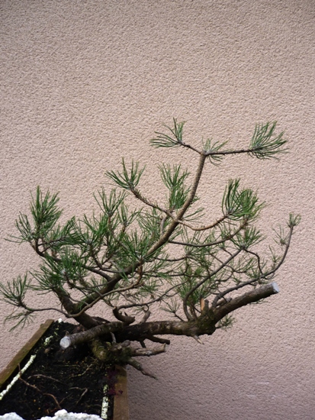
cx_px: 158
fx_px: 400
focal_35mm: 33
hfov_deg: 43.0
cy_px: 210
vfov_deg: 55.3
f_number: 2.8
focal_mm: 5.5
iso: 100
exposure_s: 1/100
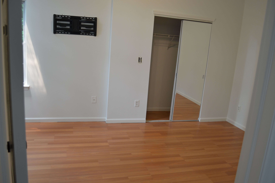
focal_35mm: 30
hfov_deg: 61.9
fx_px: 229
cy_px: 92
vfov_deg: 43.6
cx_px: 138
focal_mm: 20
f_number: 4
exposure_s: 1/60
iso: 400
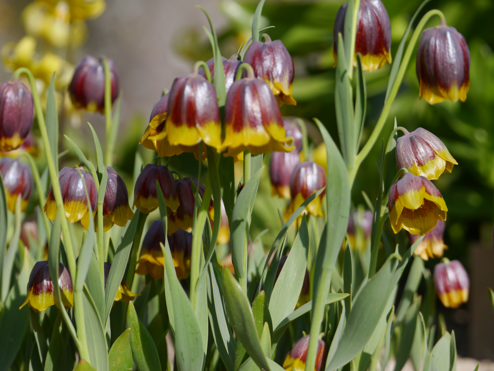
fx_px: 2655
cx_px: 247
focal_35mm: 186
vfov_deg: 8.0
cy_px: 186
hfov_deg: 10.6
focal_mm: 93
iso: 160
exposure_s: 1/500
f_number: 6.3
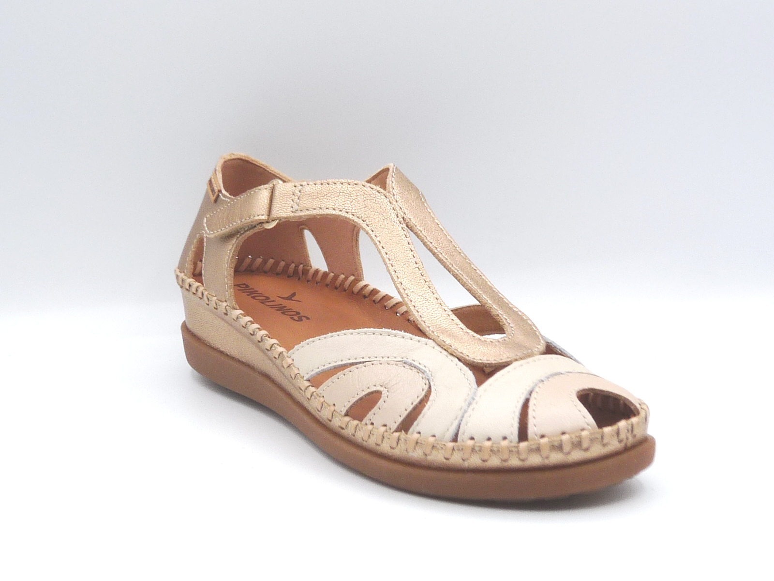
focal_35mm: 53
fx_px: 1185
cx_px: 387
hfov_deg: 36.2
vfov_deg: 27.5
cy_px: 290
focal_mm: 5.4
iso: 100
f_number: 5
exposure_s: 1/200
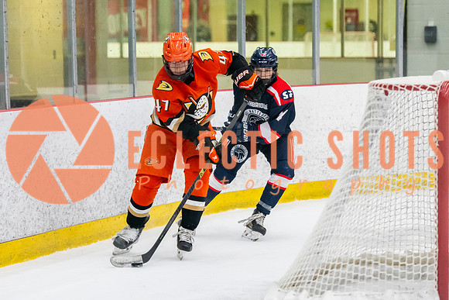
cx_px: 177
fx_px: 2390
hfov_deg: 10.7
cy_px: 162
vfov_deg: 7.2
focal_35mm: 192
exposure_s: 1/640
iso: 2500
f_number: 3.2
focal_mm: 110
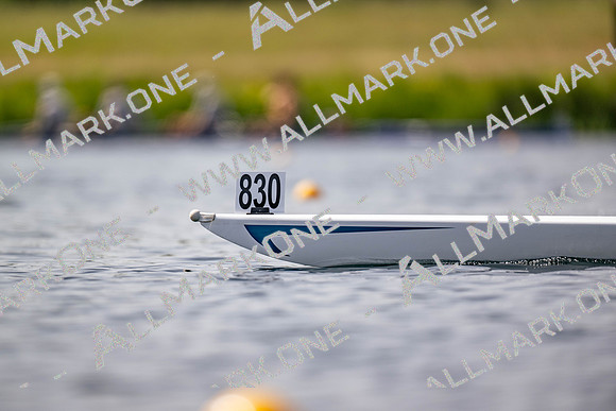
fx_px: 10269
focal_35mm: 600
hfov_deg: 3.4
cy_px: 206
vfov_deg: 2.3
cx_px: 308
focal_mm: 600
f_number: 4
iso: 100
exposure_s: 1/2500
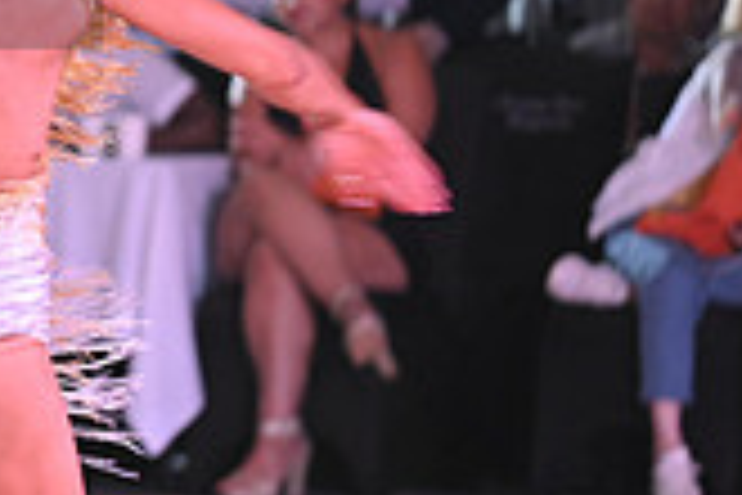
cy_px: -70
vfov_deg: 2.0
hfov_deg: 2.9
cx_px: -387
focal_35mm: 703
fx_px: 14488
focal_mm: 200
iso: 1600
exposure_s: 1/200
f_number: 4.5
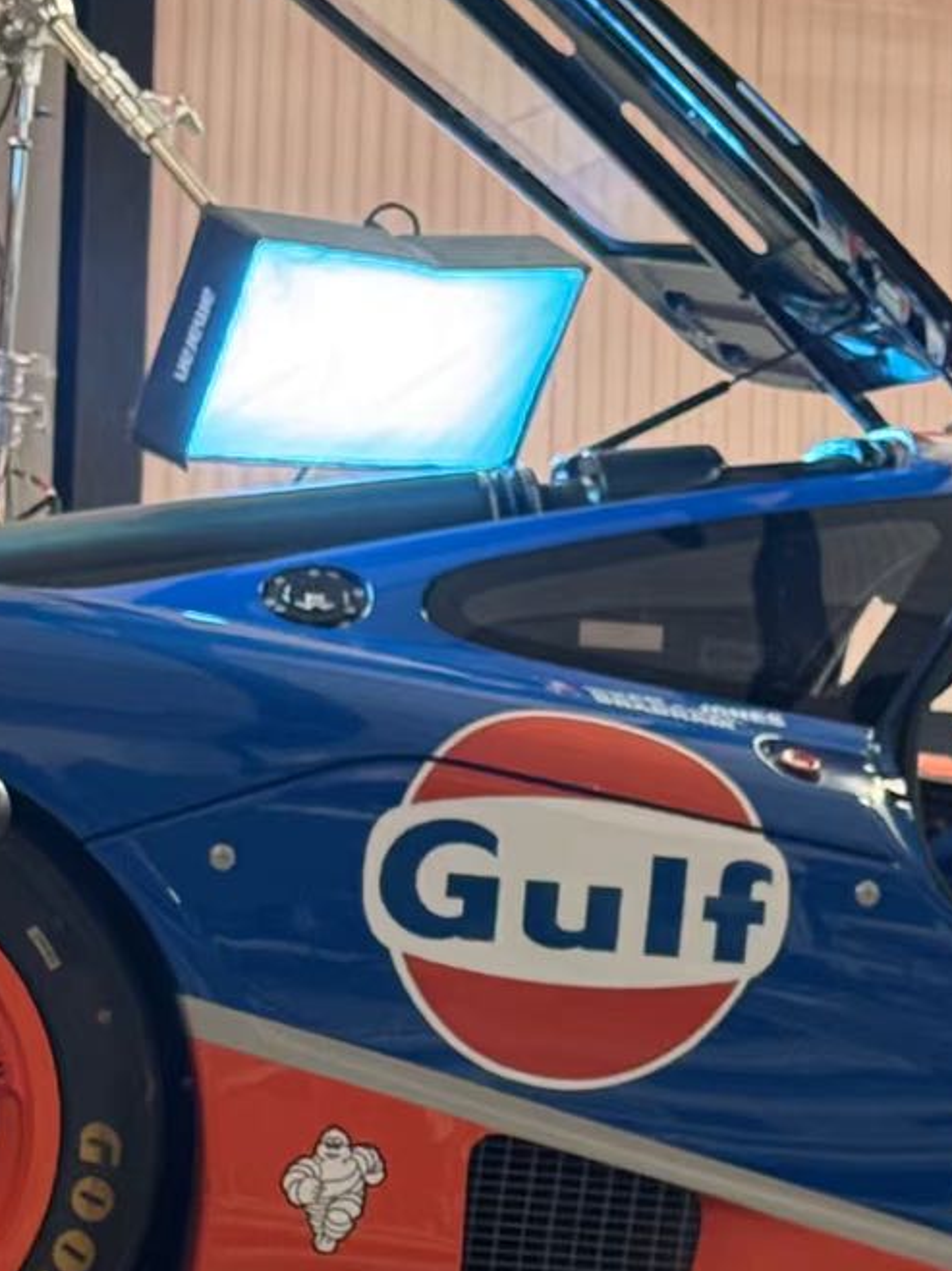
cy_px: 1132
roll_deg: -4.3
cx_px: 265
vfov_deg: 13.4
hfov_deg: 10.1
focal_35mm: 146
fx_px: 5357
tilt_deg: -3.6
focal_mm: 6.76
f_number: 1.78
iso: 200
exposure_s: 1/60
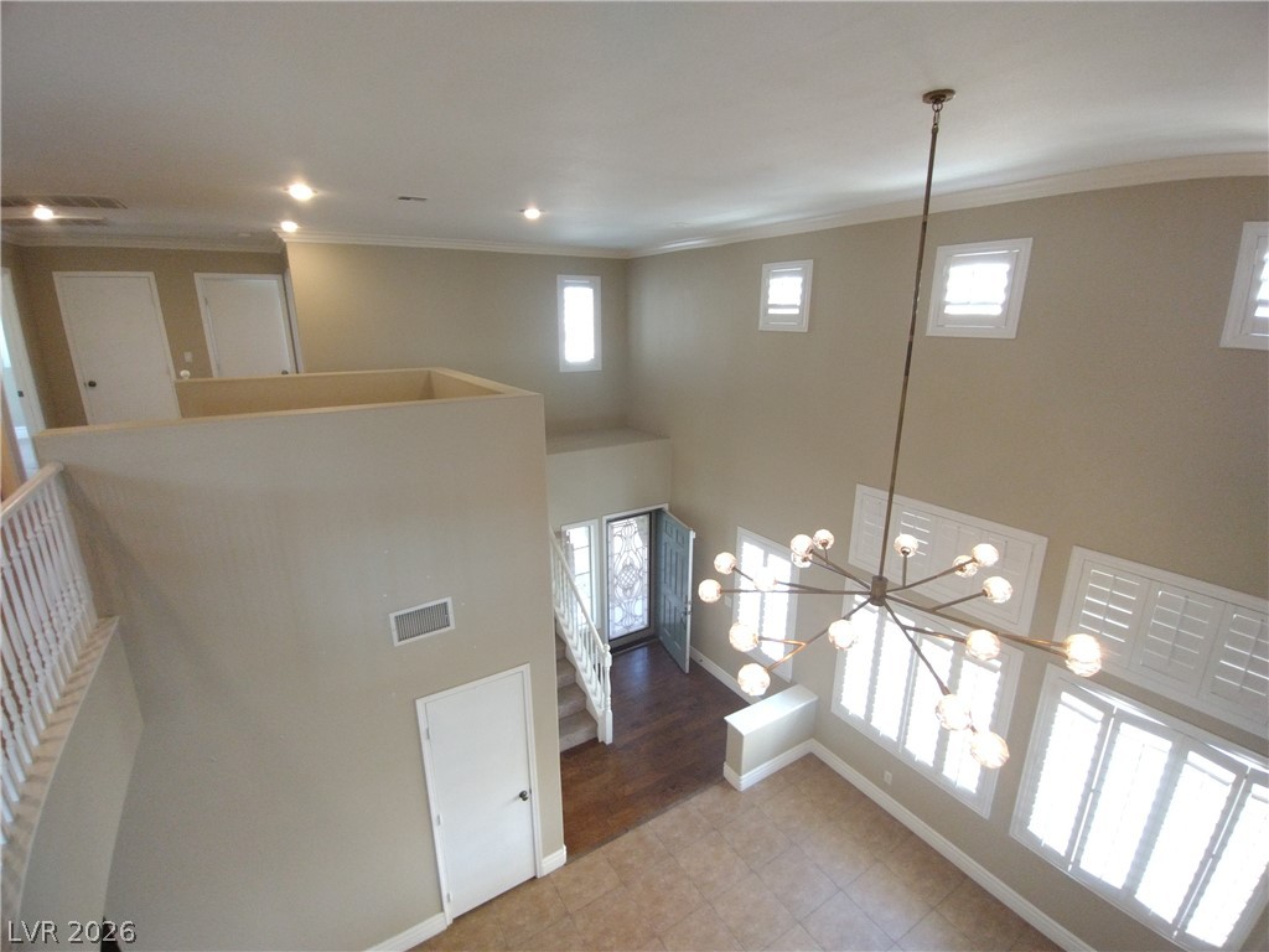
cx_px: 634
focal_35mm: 16
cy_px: 476
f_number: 2.2
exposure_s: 1/20.6
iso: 200
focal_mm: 1.66
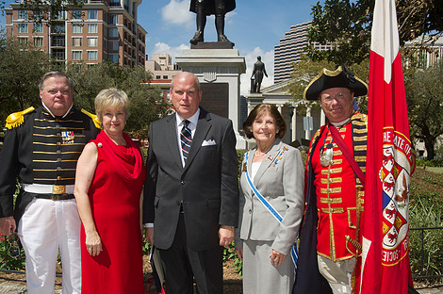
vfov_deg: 31.7
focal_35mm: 42
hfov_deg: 46.5
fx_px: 516
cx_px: 218
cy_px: 176
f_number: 9
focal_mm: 34
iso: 200
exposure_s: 1/250
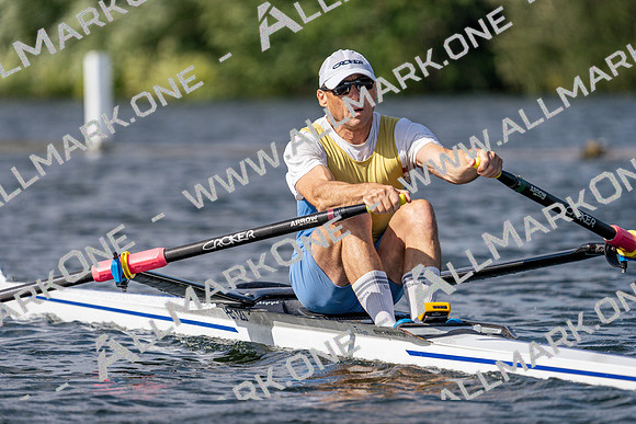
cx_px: 318
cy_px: 212
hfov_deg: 4.8
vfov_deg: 3.2
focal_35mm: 426
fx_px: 7527
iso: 160
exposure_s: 1/1600
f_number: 6.3
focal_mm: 426
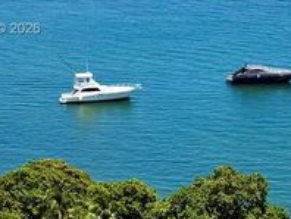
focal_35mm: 155
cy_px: 29
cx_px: 328
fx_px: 1305
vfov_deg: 9.6
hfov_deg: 12.5
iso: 64
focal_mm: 6.76
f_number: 1.78
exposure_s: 1/3891
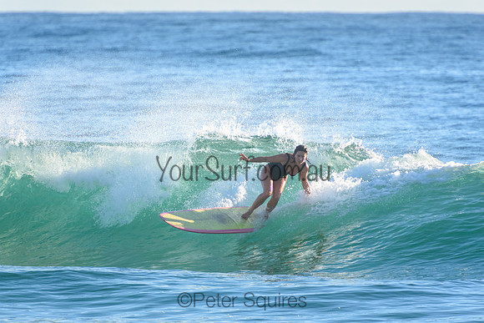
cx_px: 242
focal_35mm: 600
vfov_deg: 2.3
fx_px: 8068
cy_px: 162
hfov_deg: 3.4
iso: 720
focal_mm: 400
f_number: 5.6
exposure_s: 1/2500
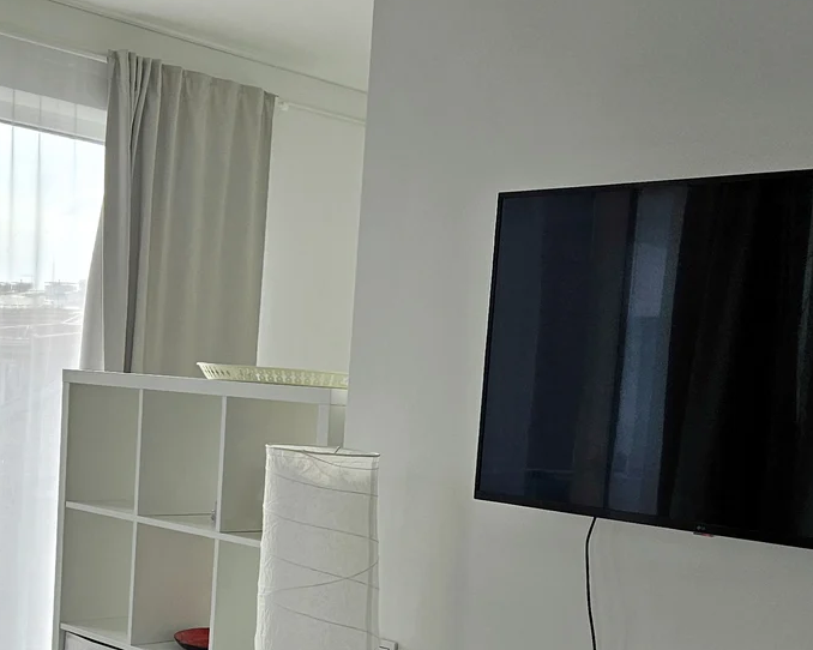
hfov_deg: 35.3
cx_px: 371
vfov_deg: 28.0
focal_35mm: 53
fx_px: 1275
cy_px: 519
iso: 50
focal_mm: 5.4
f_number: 1.8
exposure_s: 1/398
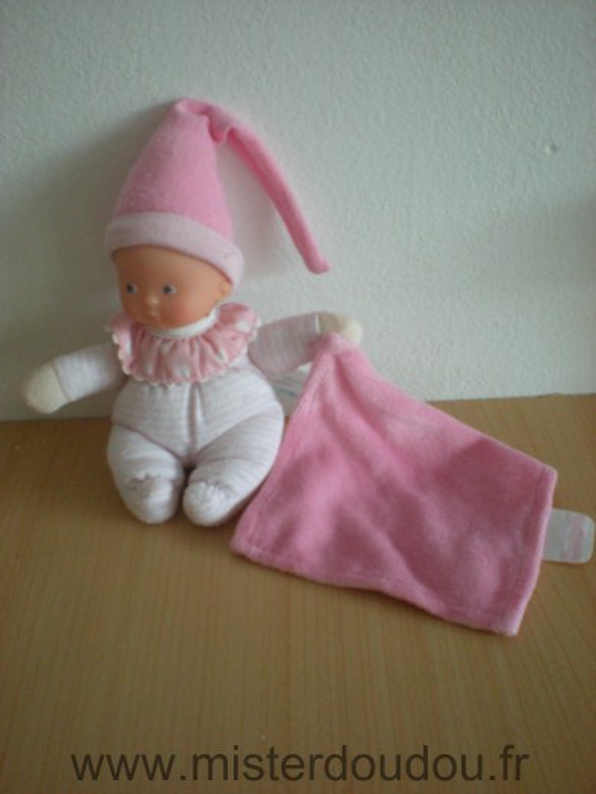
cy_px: 397
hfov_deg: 37.7
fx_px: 872
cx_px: 298
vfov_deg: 49.0
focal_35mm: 38
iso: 377
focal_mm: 6.3
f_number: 3.1
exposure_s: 1/8
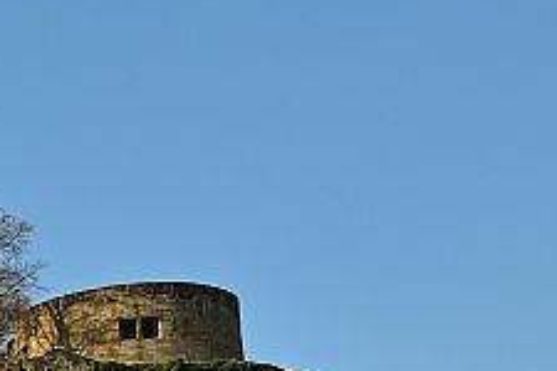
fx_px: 2970
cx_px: -512
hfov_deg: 10.0
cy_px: 621
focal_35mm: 192
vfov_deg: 7.0
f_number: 5.6
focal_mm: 24
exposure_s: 1/1000
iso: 100
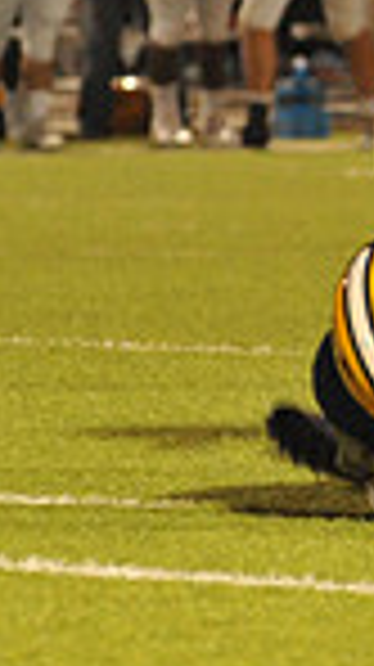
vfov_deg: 2.6
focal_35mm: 821
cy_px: 45
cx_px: 937
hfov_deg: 1.5
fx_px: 14508
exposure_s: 1/200
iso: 6400
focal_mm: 200
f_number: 6.3
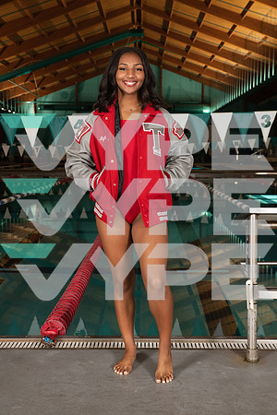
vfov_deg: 41.1
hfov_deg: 28.1
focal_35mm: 48
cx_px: 138
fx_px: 554
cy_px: 208
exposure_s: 1/250
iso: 800
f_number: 7.1
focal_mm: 48
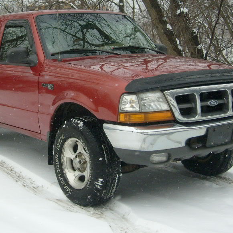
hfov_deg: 25.6
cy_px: 87
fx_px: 510
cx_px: 77
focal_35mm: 67
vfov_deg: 25.6
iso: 80
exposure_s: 1/750
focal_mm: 7.2
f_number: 3
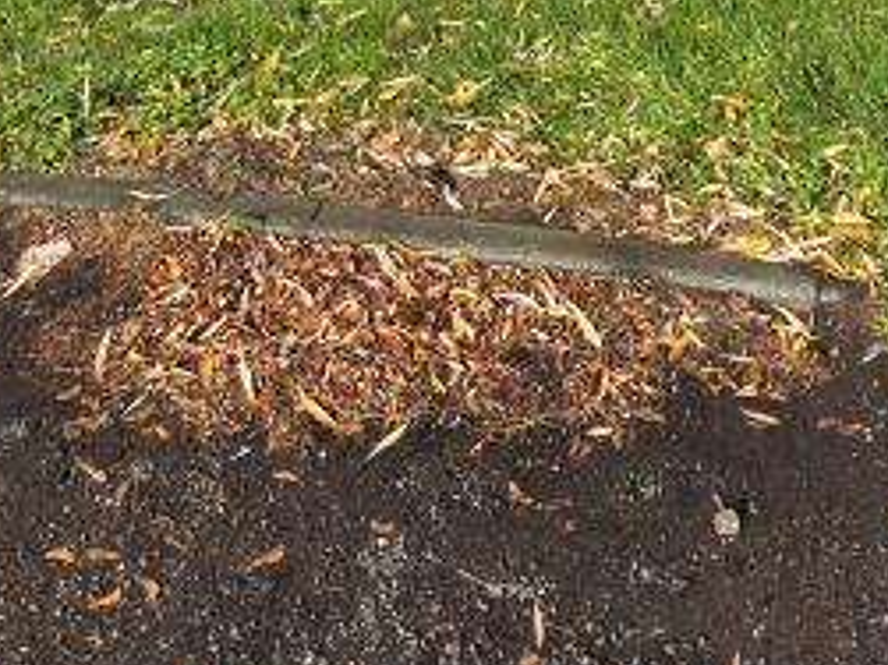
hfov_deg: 35.6
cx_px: 626
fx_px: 1359
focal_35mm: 53
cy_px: -361
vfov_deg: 22.2
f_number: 1.9
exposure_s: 1/1157
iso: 40
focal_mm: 2.2
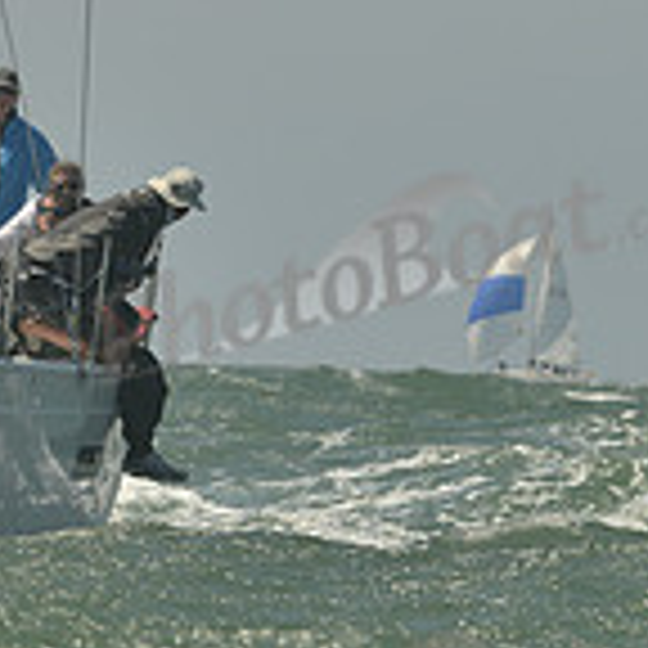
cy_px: 97
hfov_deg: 2.6
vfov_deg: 2.6
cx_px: -140
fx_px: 14508
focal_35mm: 685
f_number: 9
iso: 280
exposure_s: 1/1250
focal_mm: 200
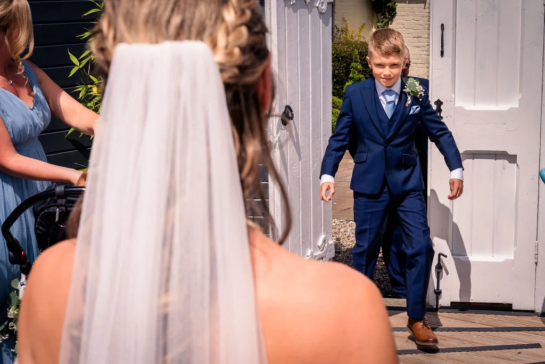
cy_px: 180
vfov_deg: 20.6
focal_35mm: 66
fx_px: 999
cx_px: 409
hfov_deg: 30.0
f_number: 9
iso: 100
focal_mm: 44
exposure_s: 1/250
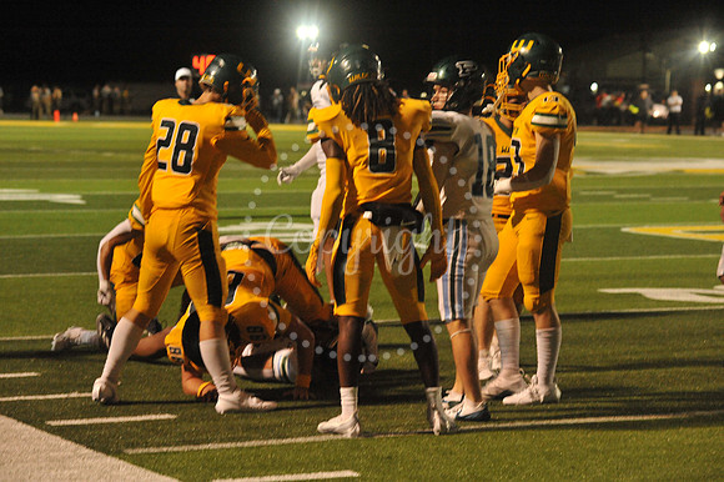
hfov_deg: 17.1
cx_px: 362
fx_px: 2412
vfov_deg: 11.4
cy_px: 241
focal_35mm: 120
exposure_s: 1/250
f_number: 5
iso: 6400
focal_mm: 120
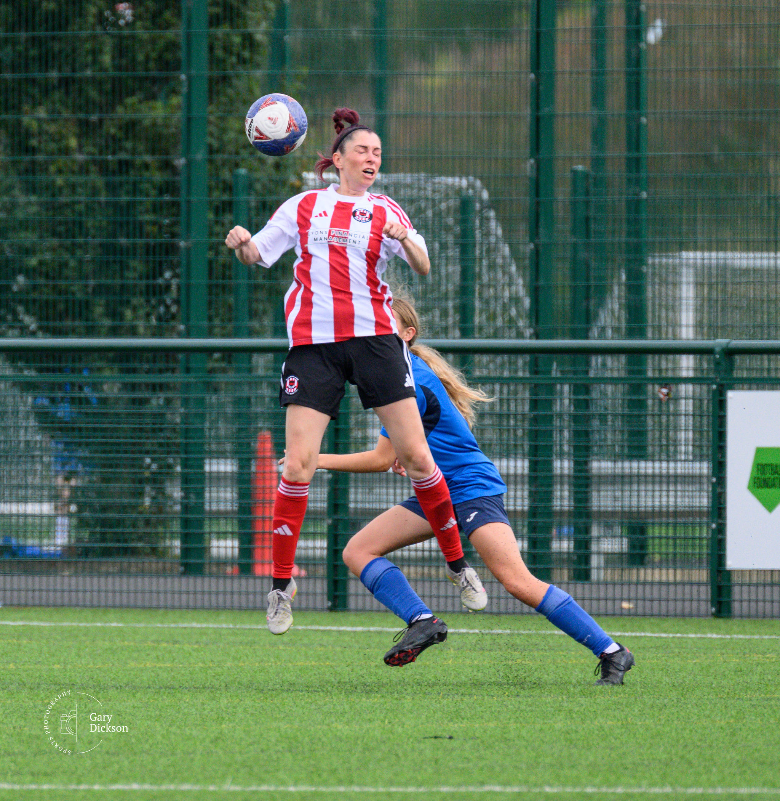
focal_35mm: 941
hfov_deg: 1.8
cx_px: 319
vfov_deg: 1.9
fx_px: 24303
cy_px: 380
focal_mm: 400
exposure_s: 1/1600
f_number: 5.6
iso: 1100
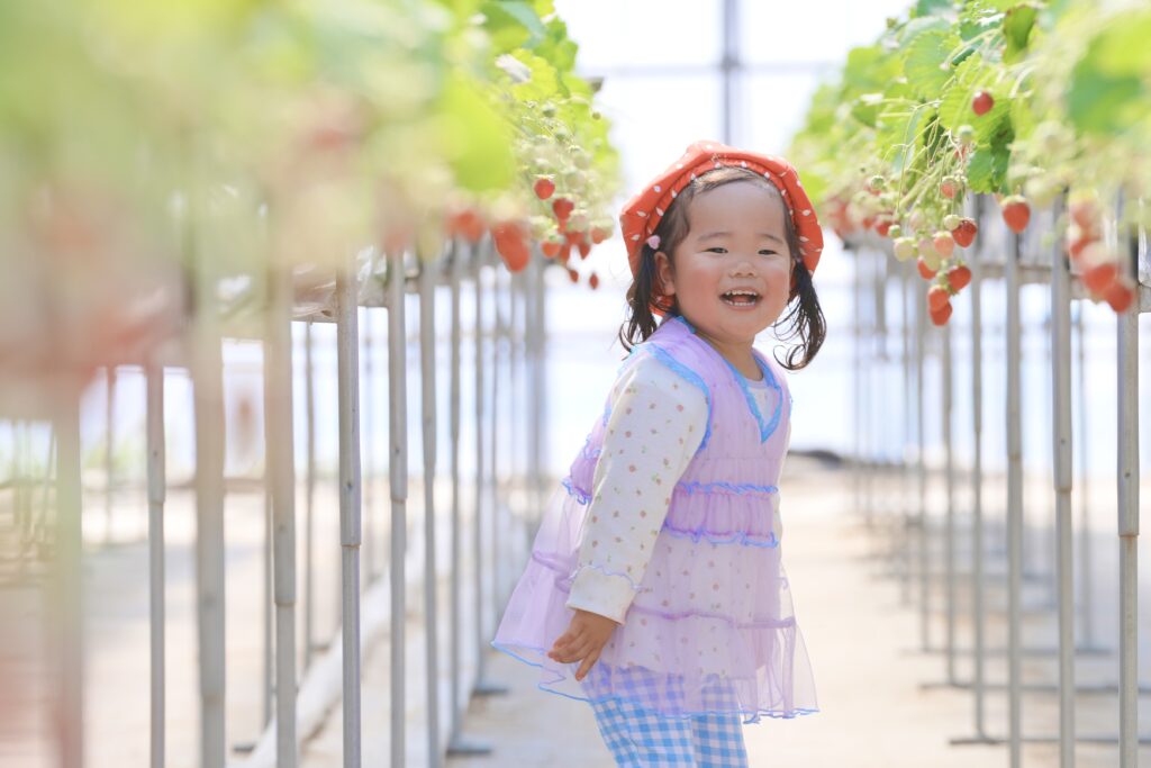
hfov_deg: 10.3
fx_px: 6395
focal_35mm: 200
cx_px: 576
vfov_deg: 6.9
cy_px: 384
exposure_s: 1/320
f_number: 5.6
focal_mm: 200
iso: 100
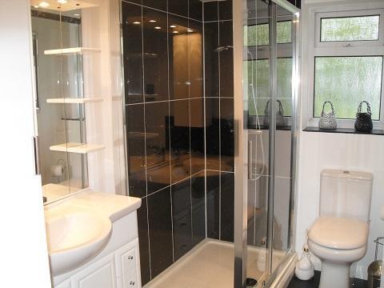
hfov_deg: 52.6
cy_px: 144
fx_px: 388
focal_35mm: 35
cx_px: 192
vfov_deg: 40.7
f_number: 2.8
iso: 200
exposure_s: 1/45
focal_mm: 6.2
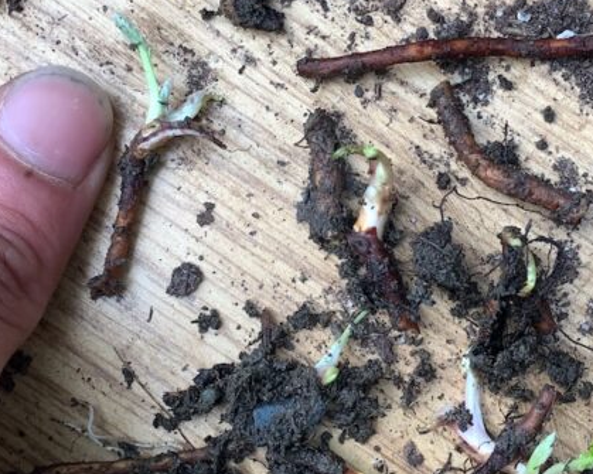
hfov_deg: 30.3
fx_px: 1088
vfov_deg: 24.5
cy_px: 187
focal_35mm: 62
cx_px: 376
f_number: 1.8
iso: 100
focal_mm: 4.25
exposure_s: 1/107
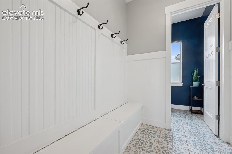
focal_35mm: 15
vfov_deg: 77.3
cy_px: 77
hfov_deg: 100.4
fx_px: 97
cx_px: 116
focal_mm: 15
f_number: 11
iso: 100
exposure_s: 1
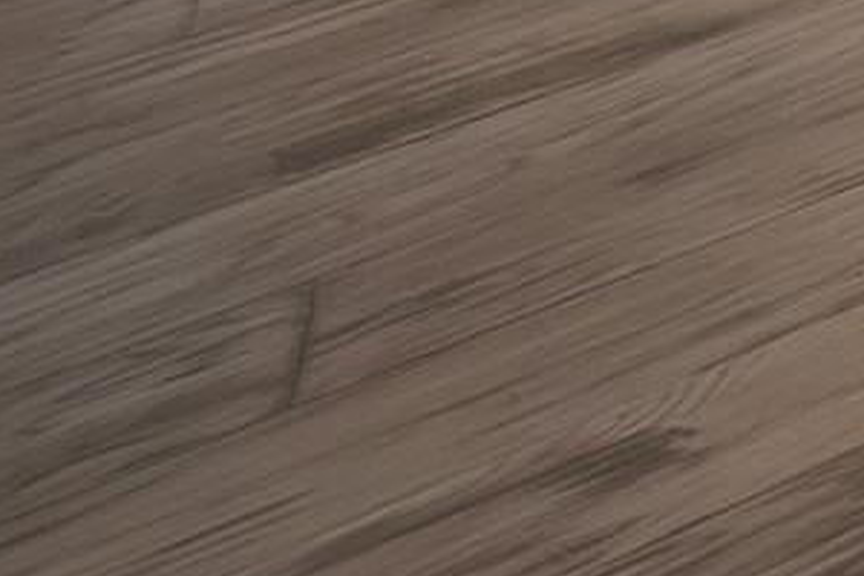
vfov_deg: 10.7
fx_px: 1920
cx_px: 2802
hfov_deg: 10.3
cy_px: -1204
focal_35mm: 80
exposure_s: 1/10
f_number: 9
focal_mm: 12
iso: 640
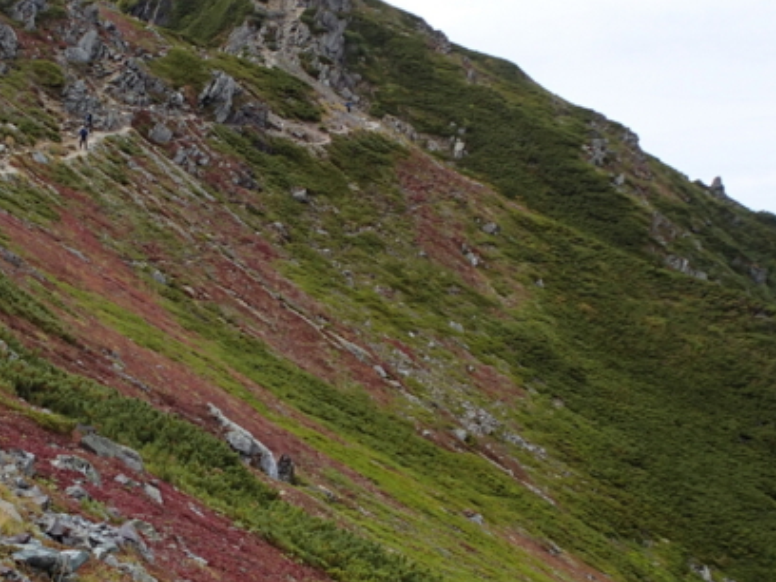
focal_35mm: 49
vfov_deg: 29.3
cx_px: 135
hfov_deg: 37.3
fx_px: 1098
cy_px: 422
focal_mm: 4.5
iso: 100
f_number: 8
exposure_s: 1/160
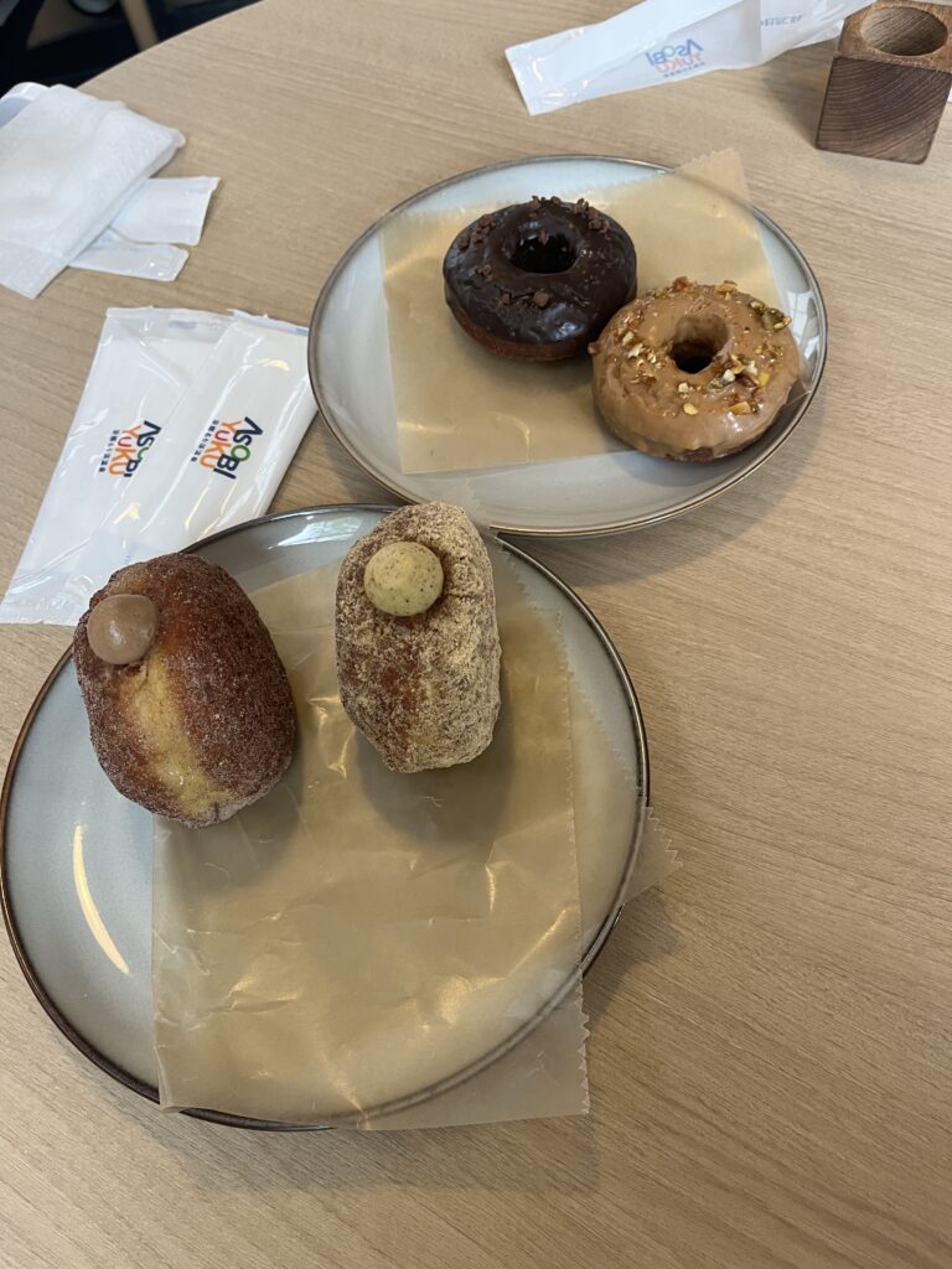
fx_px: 953
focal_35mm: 26
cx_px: 476
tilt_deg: -60.1
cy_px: 634
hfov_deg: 53.1
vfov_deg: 67.3
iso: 125
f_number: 1.6
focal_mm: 5.1
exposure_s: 1/92
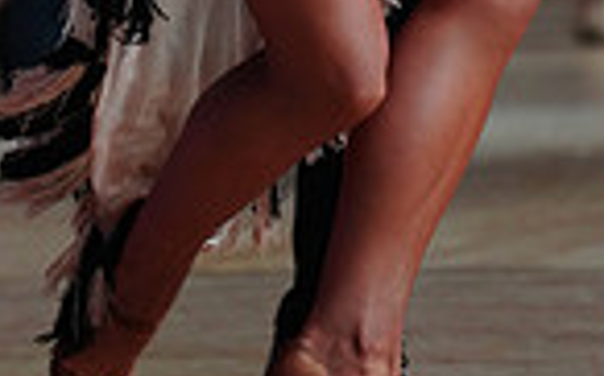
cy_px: -388
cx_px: 333
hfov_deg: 2.6
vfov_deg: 1.6
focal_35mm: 810
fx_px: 13323
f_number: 2.8
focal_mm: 200
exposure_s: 1/400
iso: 2000
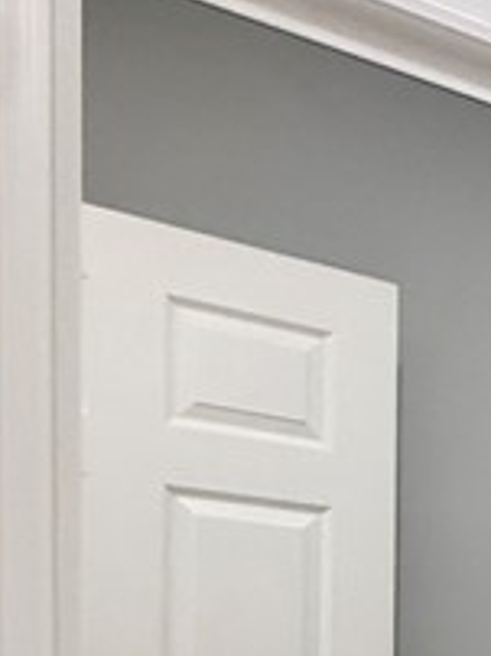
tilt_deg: -3.0
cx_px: 1164
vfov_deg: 24.4
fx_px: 1346
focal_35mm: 71
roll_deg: -2.6
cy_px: 825
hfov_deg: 14.3
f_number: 2.2
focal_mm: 2.22
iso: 400
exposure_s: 1/60
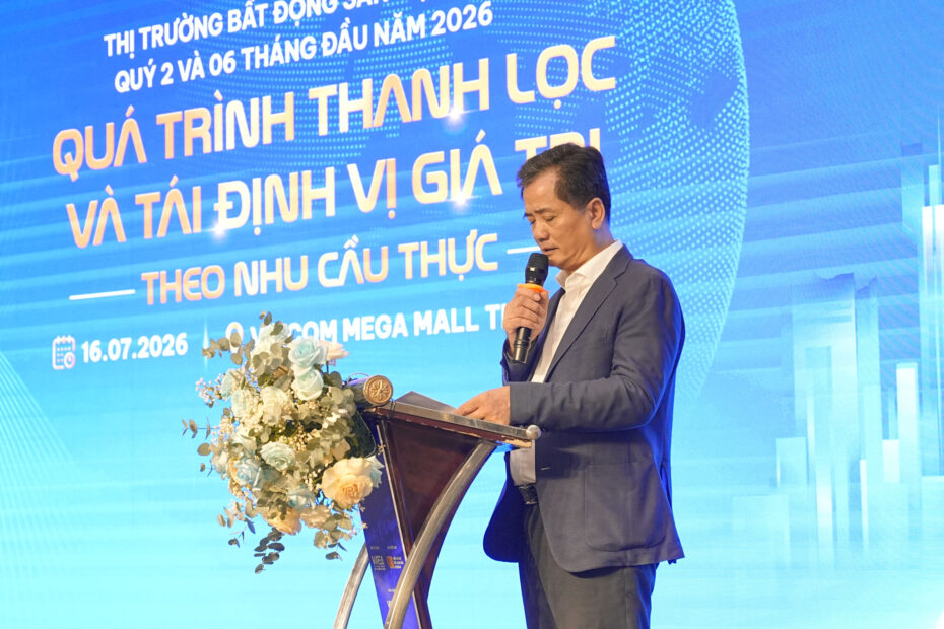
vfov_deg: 14.3
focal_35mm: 96
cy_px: 314
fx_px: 2517
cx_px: 472
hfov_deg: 21.2
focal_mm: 64.1
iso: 1600
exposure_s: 1/250
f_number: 4
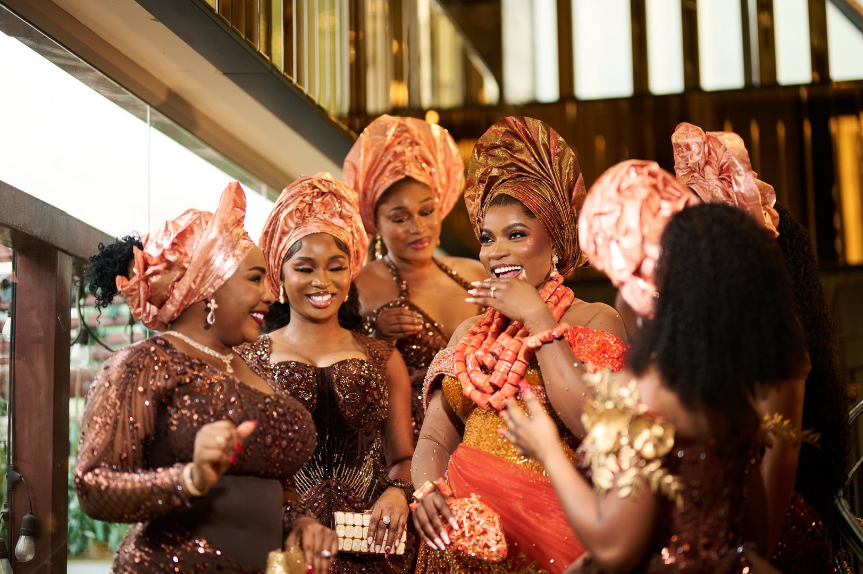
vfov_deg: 16.1
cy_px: 287
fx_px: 2036
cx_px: 432
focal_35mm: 85
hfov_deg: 23.9
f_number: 1.4
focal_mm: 85
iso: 160
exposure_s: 1/500
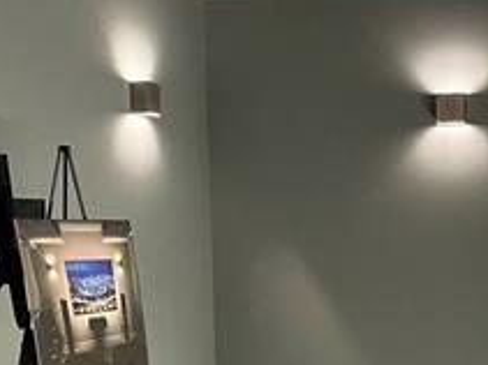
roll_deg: -0.9
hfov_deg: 24.3
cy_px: 423
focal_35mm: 79
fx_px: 1113
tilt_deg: -11.5
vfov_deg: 17.8
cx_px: 398
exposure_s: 1/30
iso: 640
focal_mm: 5.1
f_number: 1.6
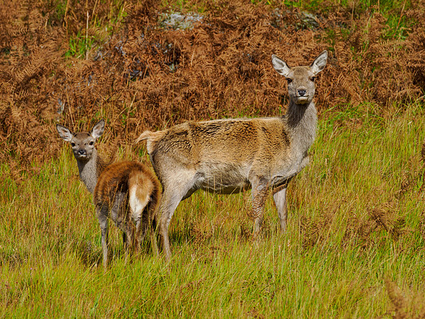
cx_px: 212
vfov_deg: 1.8
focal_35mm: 841
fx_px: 10325
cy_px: 160
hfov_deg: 2.4
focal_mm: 420
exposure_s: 1/1250
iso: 640
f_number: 5.6
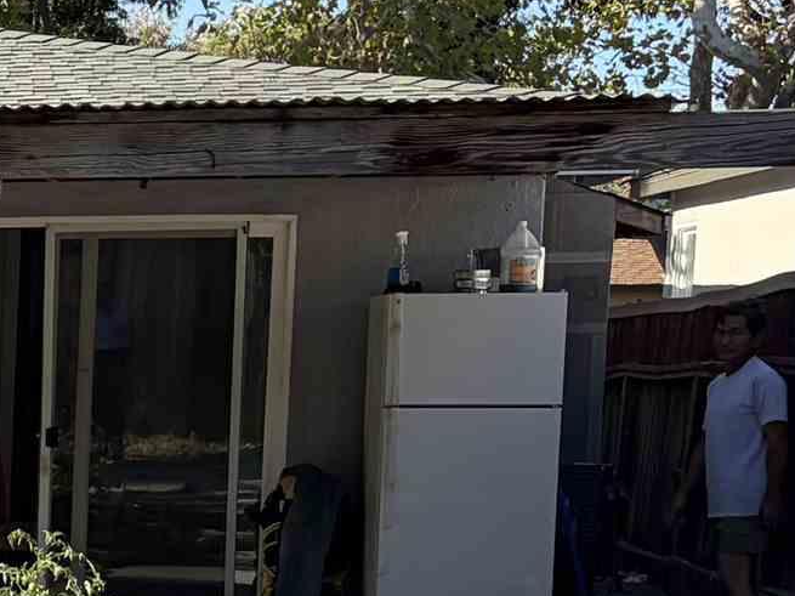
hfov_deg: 14.5
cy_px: 765
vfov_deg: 11.8
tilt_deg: -6.5
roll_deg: -0.7
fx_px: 2801
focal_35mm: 122
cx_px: -552
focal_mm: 5.96
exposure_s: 1/1550
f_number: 1.6
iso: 50
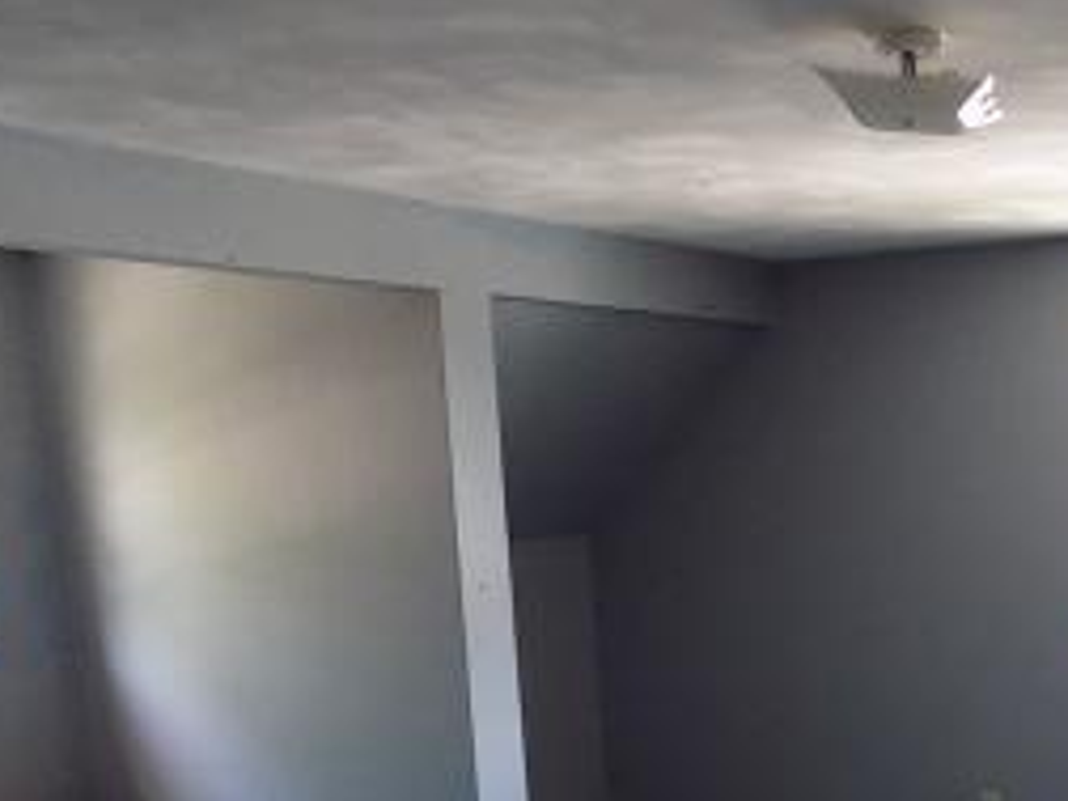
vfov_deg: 26.2
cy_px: 780
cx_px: 1064
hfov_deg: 33.2
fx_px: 1635
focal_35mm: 53
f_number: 3.1
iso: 280
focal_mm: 4
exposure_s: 1/30
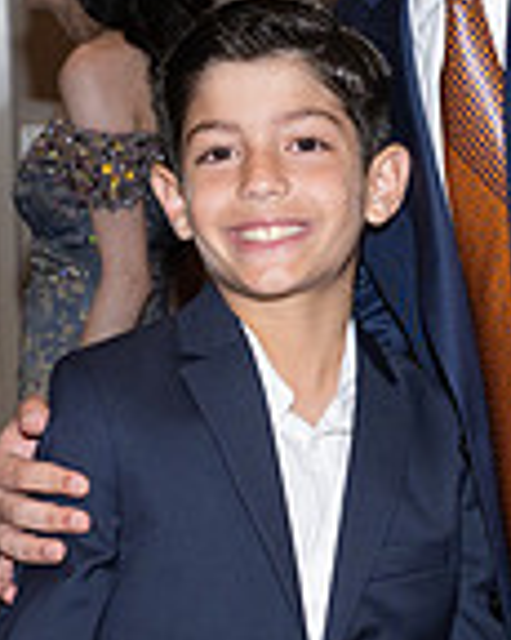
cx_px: 652
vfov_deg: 11.2
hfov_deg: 8.8
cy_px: 302
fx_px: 3255
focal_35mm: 172
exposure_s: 1/100
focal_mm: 39
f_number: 5.6
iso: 800
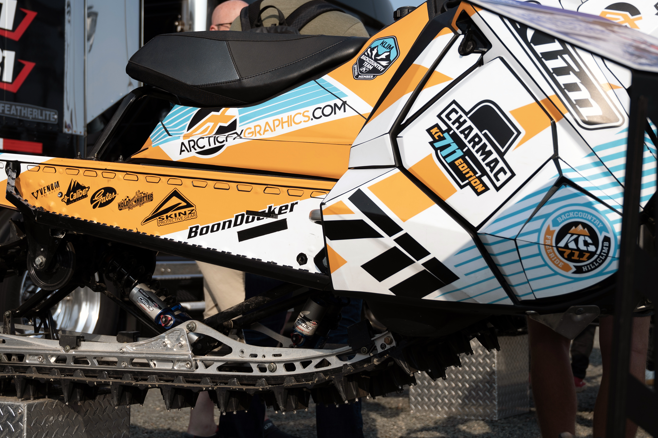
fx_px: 1151
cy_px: 149
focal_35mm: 63
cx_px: 343
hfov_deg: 31.9
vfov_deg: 21.5
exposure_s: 1/1250
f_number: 4
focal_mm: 38
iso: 100
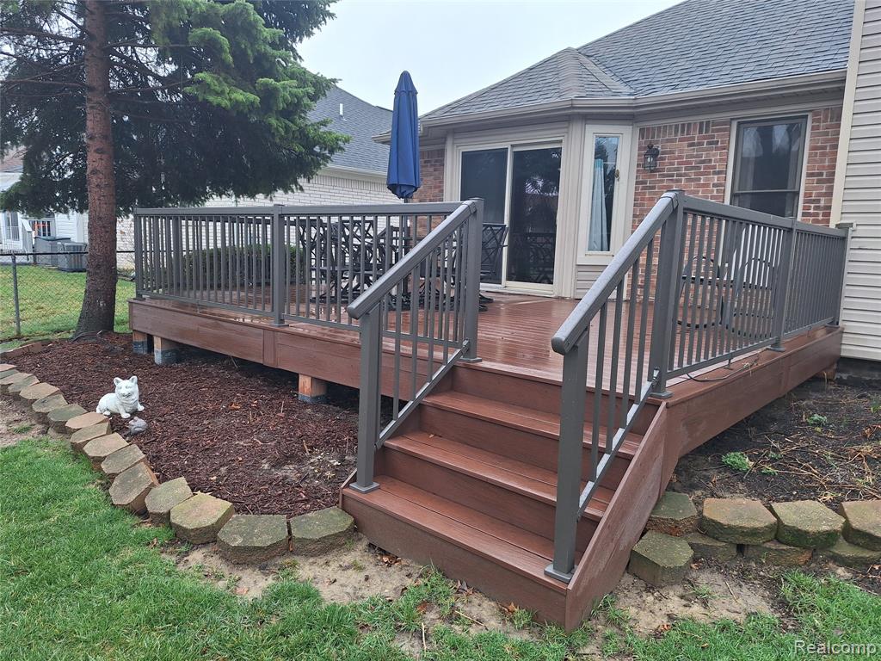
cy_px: 330
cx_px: 440
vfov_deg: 58.9
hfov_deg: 73.9
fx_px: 585
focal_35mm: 23
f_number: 1.8
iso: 40
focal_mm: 5.54
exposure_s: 1/403
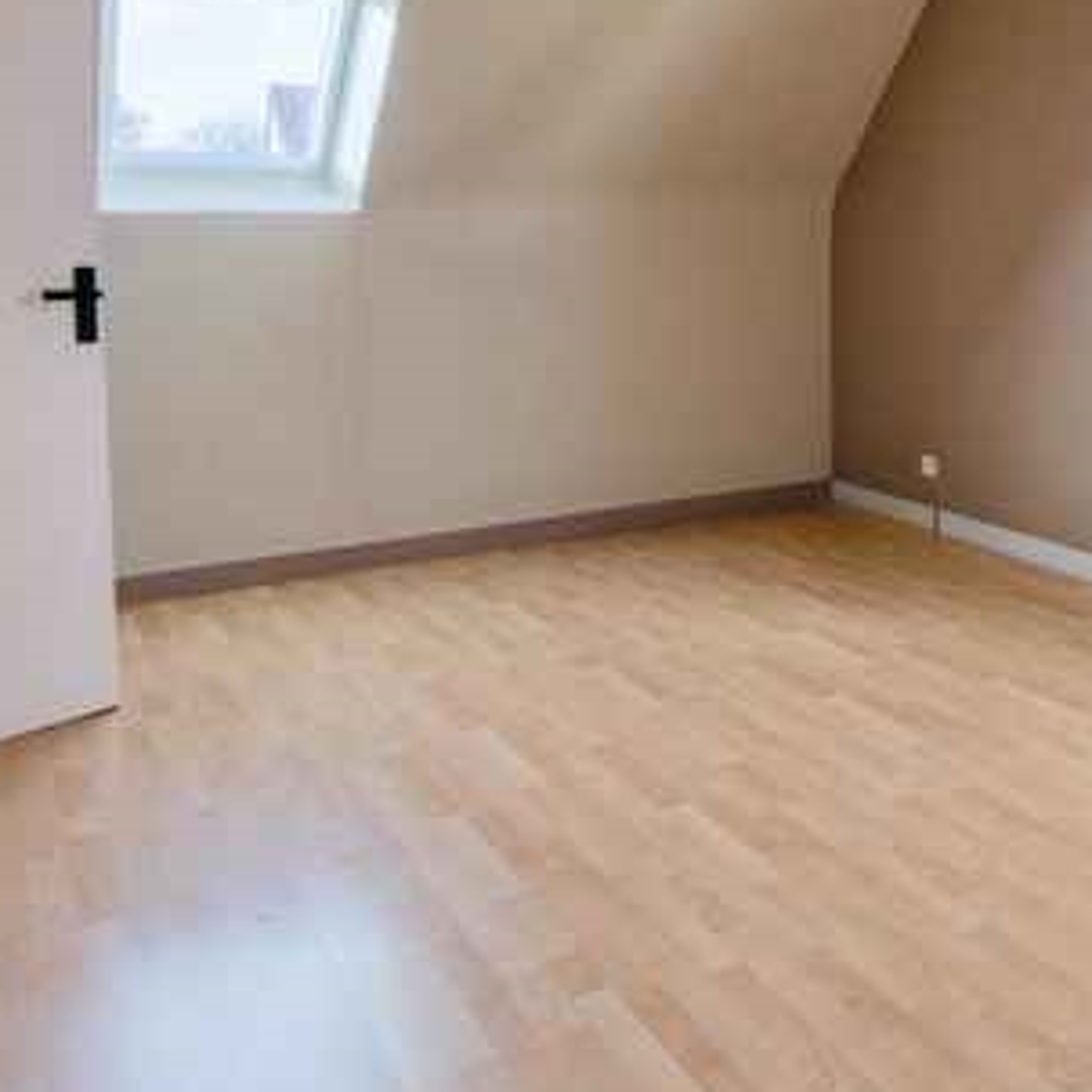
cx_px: 1009
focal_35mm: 37
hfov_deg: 40.7
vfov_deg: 43.4
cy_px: 306
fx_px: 1333
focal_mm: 16.6
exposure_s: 1/500
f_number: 8
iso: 800
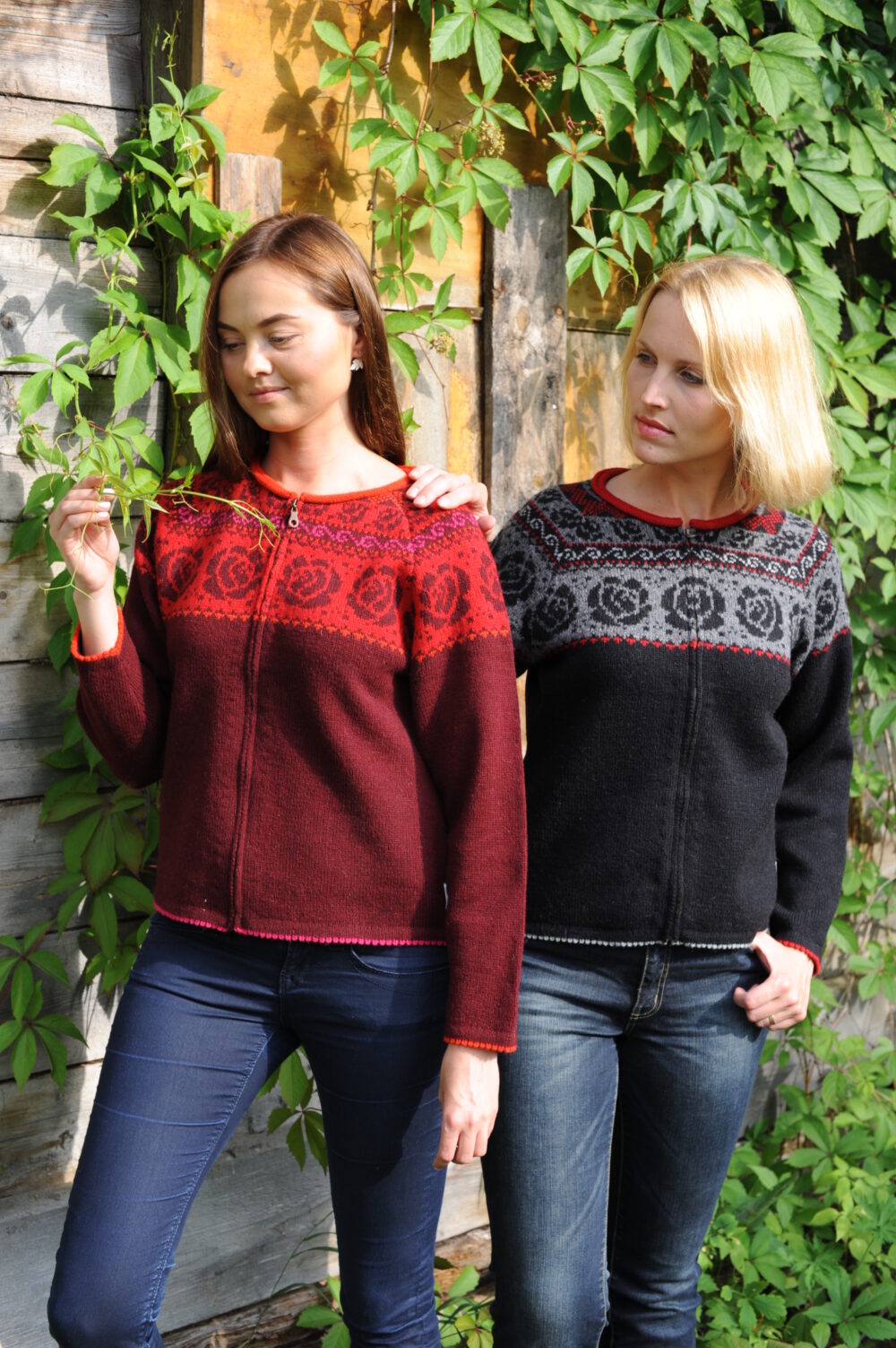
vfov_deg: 39.6
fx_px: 1869
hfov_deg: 27.0
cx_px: 448
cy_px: 674
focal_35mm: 50
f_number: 6.3
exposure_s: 1/160
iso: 200
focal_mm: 50
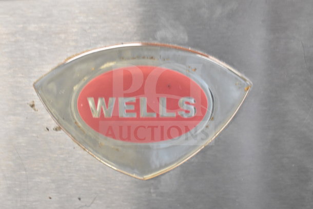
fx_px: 496
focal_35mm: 57
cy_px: 104
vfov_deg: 23.8
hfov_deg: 35.0
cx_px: 156
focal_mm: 38
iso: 5000
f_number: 4.8
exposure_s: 1/60
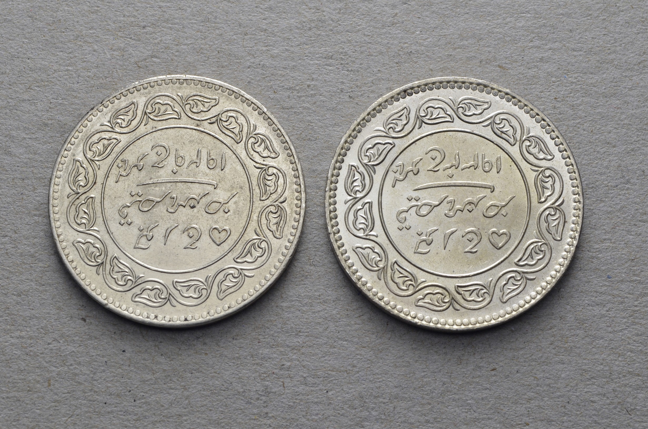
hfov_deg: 24.7
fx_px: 1482
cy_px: 214
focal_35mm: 82
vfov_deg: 16.5
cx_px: 324
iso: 400
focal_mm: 55
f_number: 14
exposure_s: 1/250
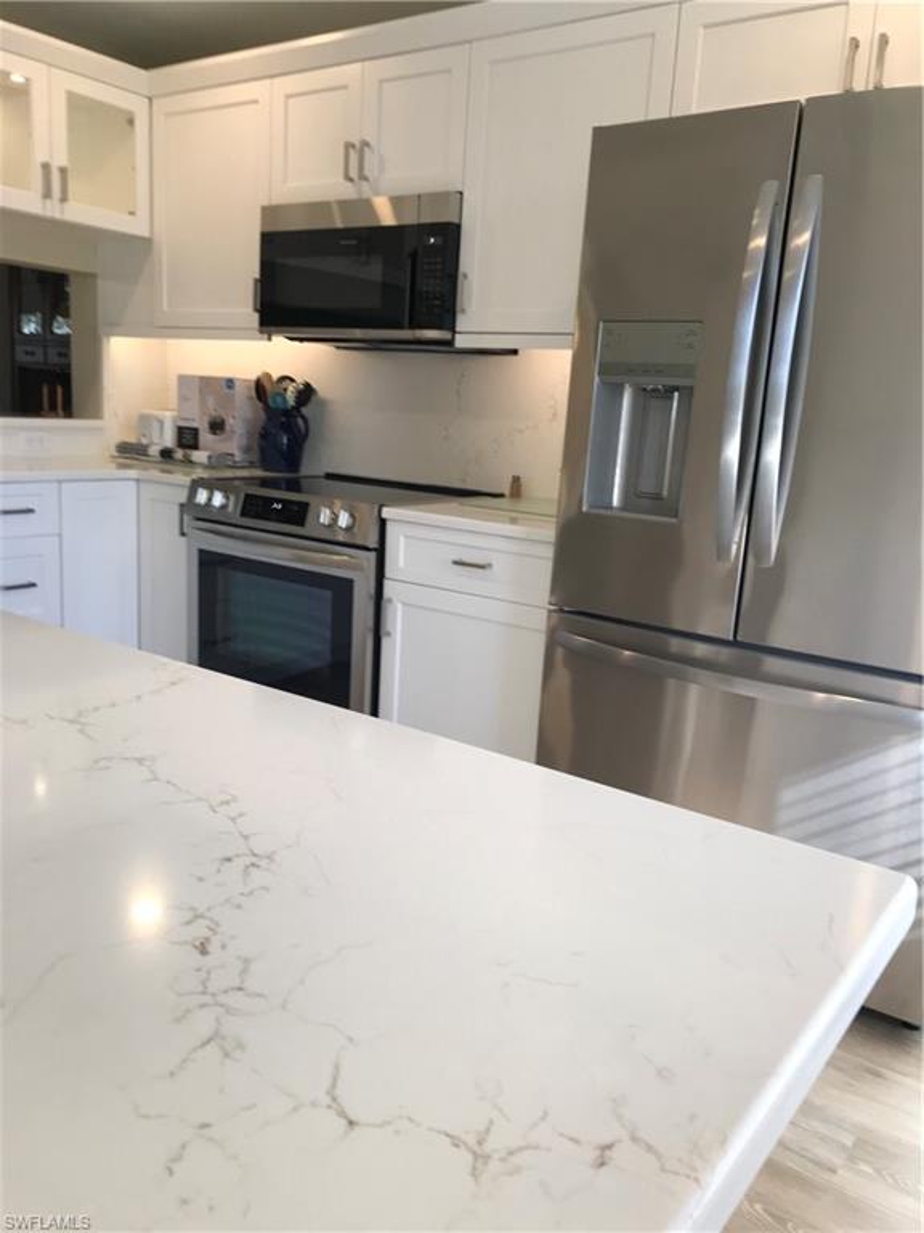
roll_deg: -2.4
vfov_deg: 63.4
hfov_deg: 49.7
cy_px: 616
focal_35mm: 28
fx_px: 997
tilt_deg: -9.8
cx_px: 462
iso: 32
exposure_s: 1/120
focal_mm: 3.99
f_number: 1.8
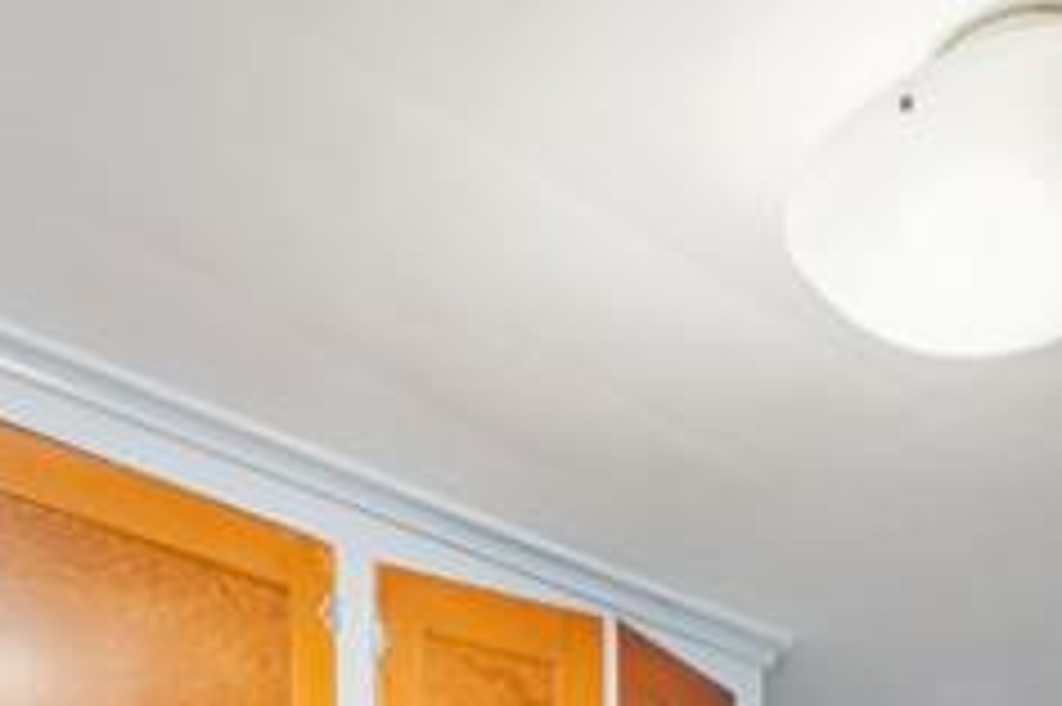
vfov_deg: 15.8
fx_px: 1916
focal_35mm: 65
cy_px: 1461
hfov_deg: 30.4
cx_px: 252
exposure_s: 1/30
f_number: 8
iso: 5000
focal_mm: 10
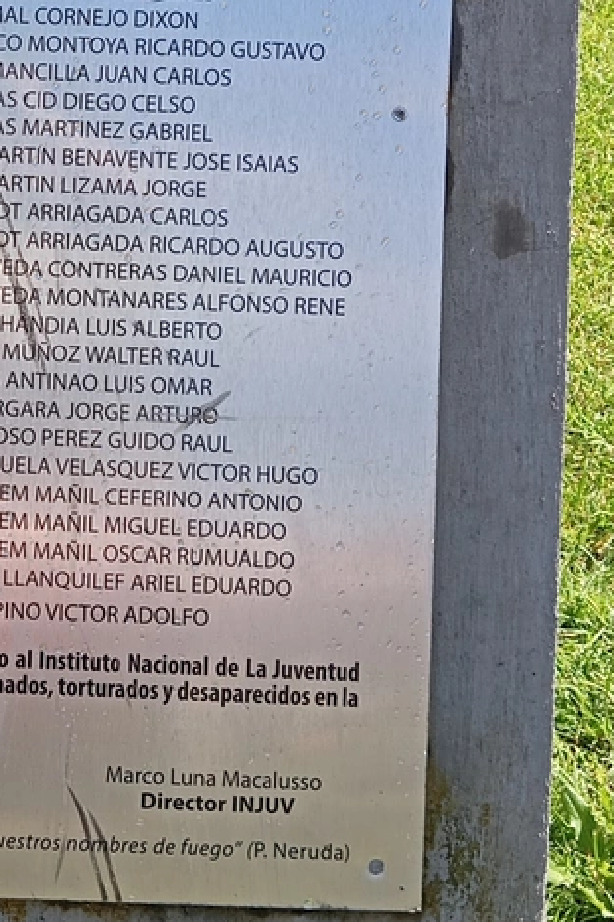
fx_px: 1920
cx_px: -152
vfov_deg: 26.2
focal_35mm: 75
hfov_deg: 17.2
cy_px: 111
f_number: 1.8
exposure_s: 1/221
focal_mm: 4.22
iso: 110
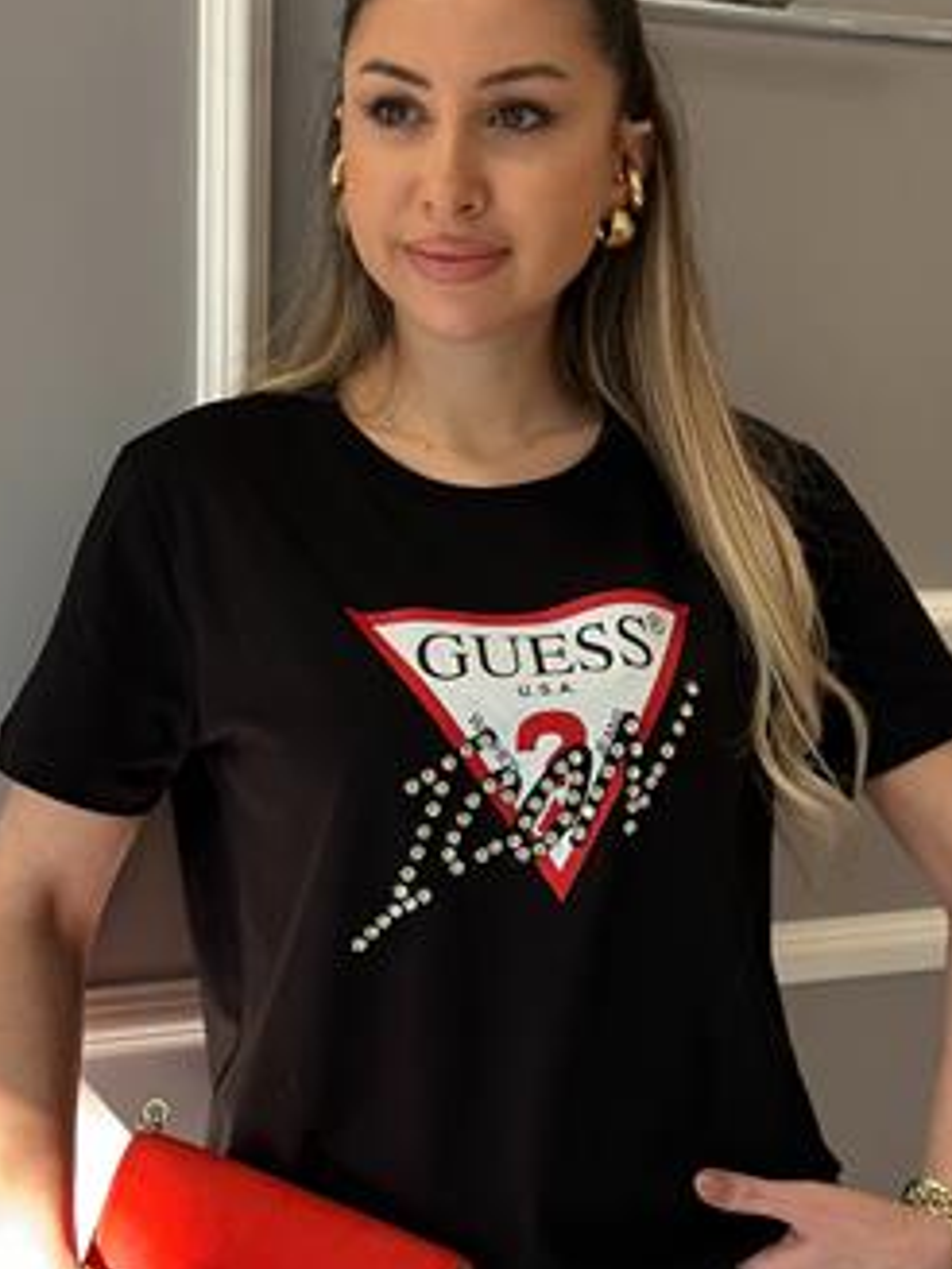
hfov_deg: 19.4
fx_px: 2787
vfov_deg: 25.6
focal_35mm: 76
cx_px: 530
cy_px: 743
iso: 125
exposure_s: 1/154
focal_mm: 6.86
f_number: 1.78
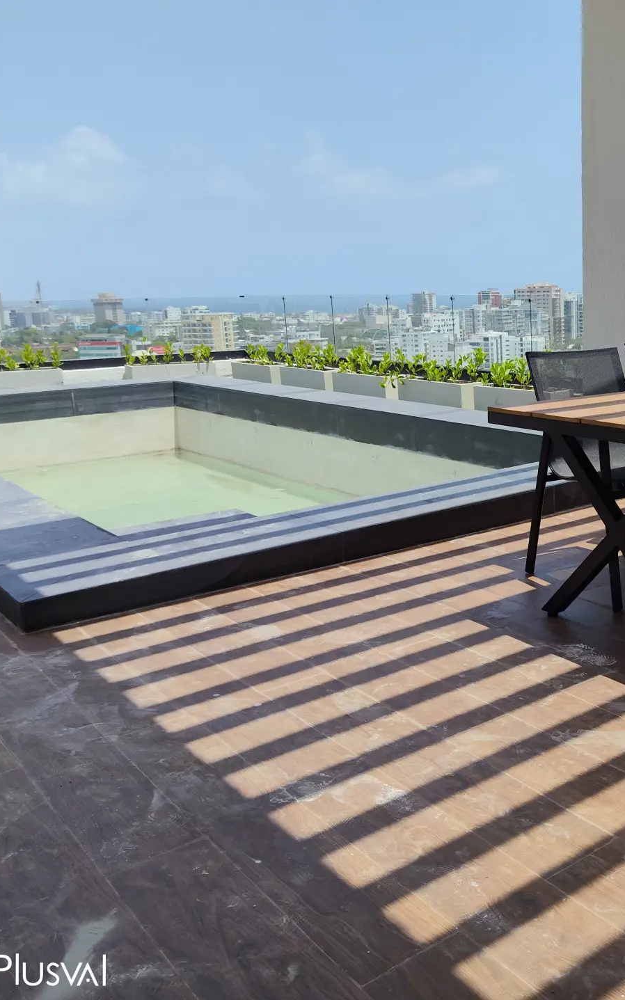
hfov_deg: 35.2
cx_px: 560
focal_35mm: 34
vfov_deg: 56.7
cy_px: 500
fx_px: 927
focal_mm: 5.24
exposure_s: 1/1226
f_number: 1.7
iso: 52
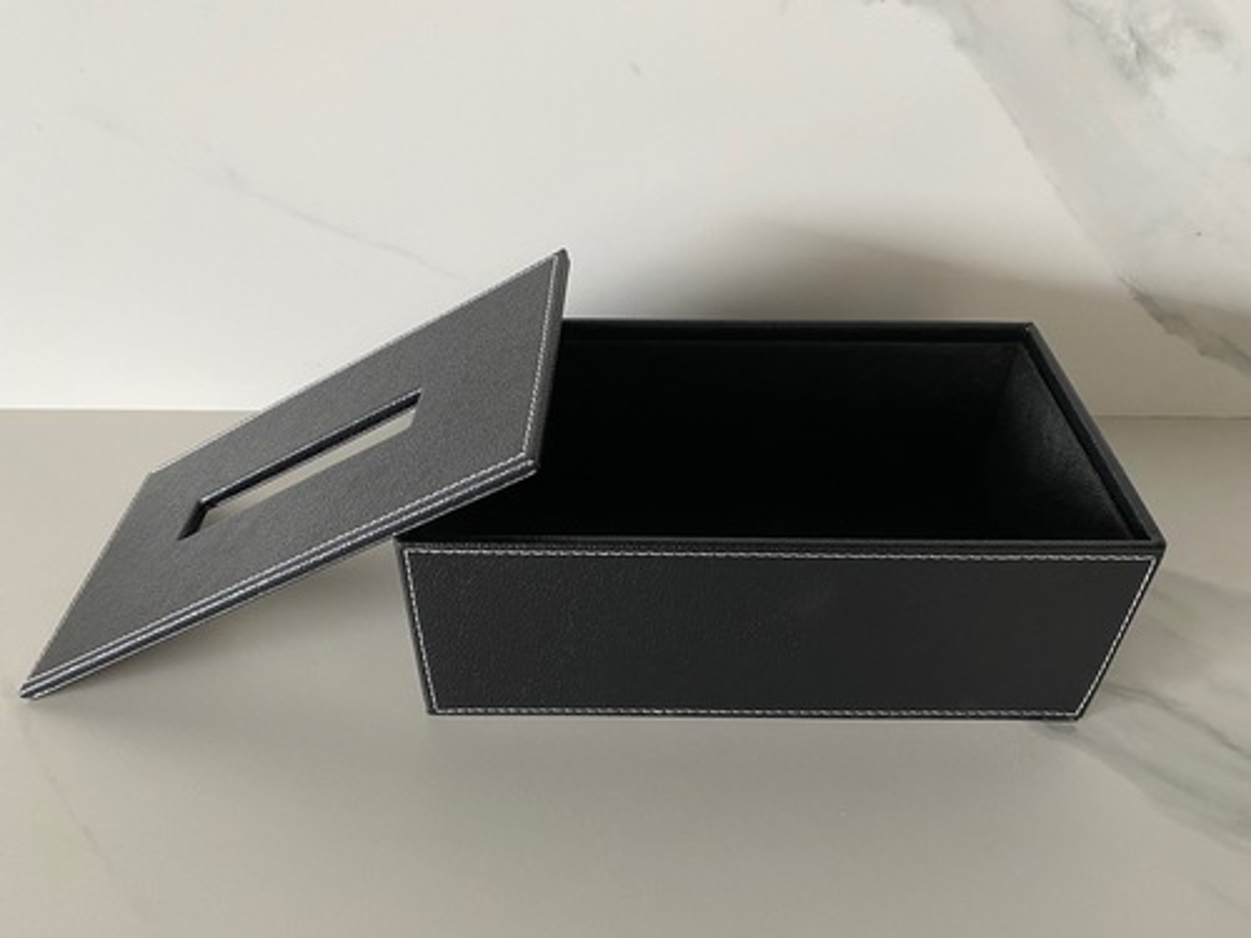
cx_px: 626
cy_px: 469
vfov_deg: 53.1
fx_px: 940
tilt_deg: -40.0
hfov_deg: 67.3
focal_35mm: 26
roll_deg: -0.7
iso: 320
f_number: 1.8
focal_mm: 4.25
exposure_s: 1/60
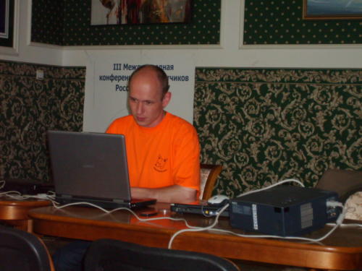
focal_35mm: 81
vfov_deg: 18.2
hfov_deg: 24.1
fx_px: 847
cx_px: 181
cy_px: 136
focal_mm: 13.7
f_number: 4.2
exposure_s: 1/60
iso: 253
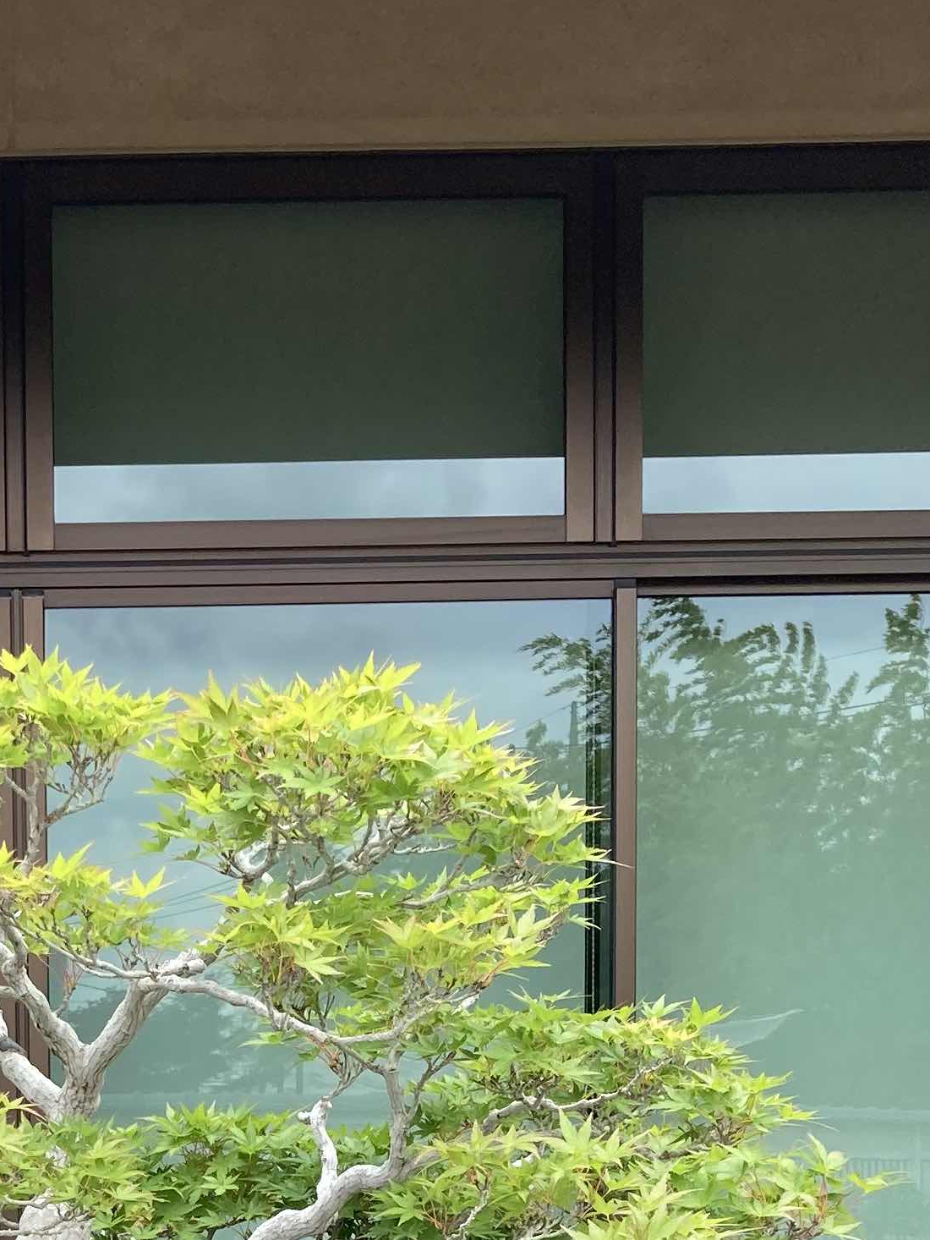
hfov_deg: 18.7
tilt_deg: -3.0
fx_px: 2757
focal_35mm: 77
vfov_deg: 23.4
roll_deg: +0.5
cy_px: 1447
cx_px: 36
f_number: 1.8
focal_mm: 3.99
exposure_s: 1/578
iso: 20
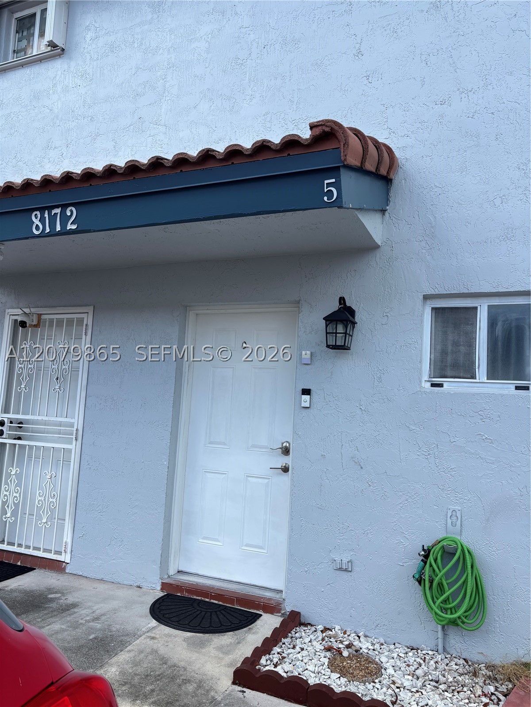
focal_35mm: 26
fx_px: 532
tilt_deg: +6.5
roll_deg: -4.7
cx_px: 266
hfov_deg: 53.1
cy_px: 354
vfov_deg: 67.3
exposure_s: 1/1499
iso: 50
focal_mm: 5.96
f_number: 1.6
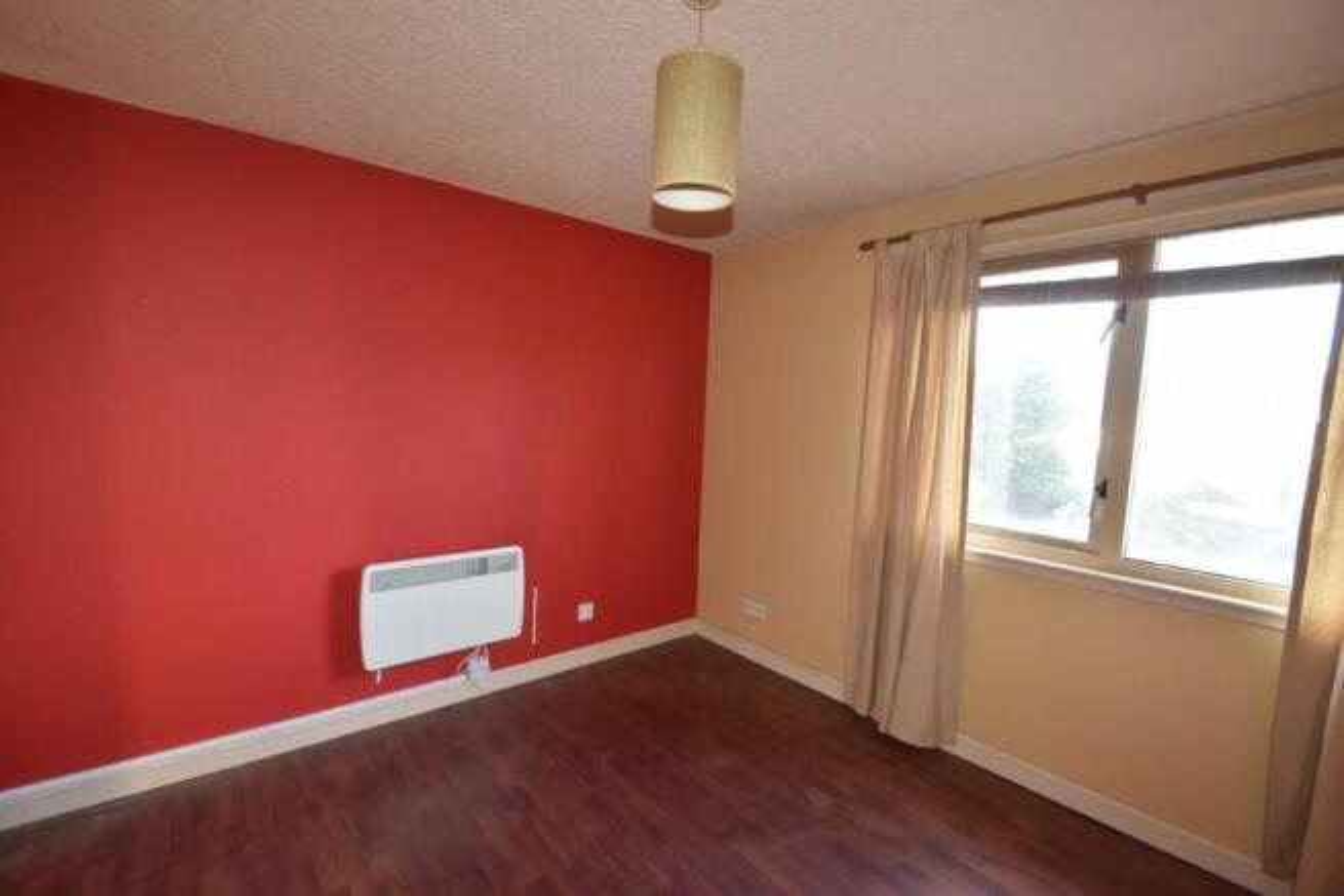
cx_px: 672
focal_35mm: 15
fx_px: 560
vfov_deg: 77.4
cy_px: 448
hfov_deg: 100.4
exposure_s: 1/60
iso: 800
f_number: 5.6
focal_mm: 10
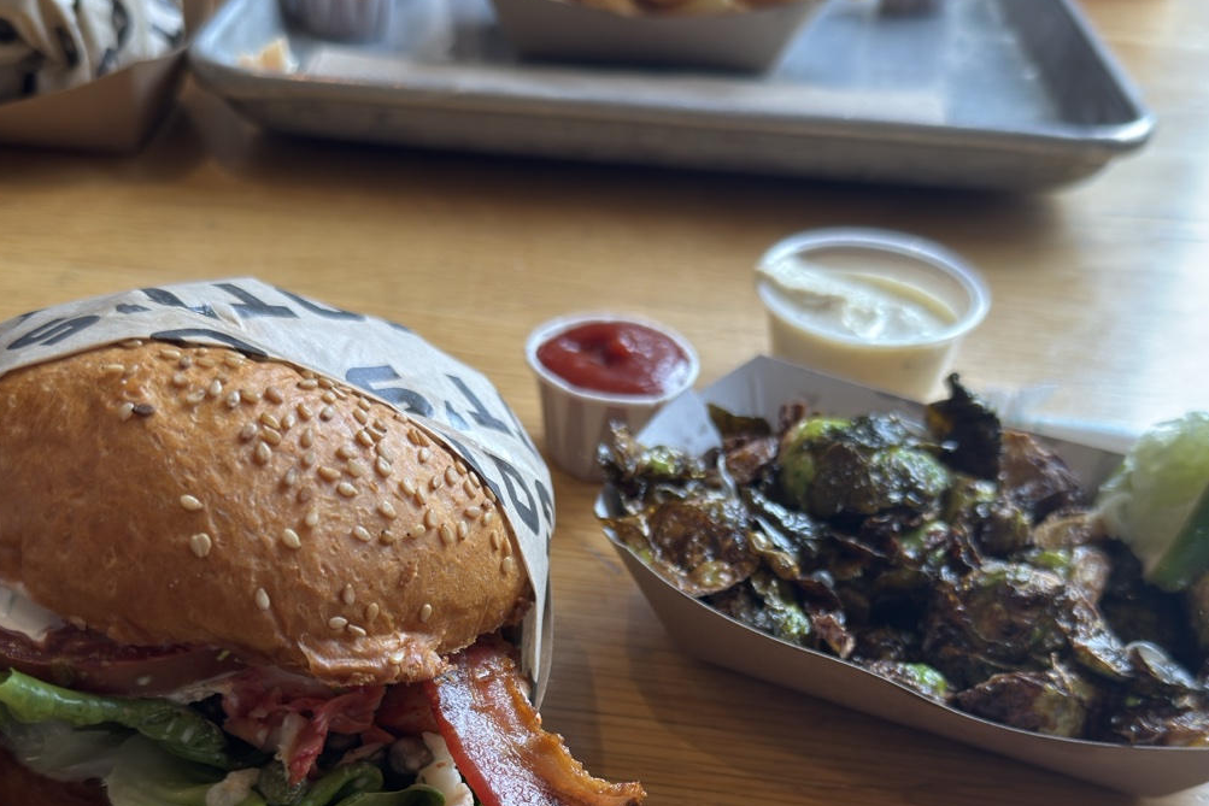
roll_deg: -6.6
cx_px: 671
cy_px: 740
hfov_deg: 48.4
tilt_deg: -42.3
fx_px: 1343
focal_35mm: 40
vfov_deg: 31.7
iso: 100
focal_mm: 6.76
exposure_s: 1/120
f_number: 1.78
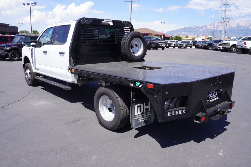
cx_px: 126
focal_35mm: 30
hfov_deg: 61.9
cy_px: 84
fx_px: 209
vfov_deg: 43.7
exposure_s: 1/125
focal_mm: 20
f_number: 9
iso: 100
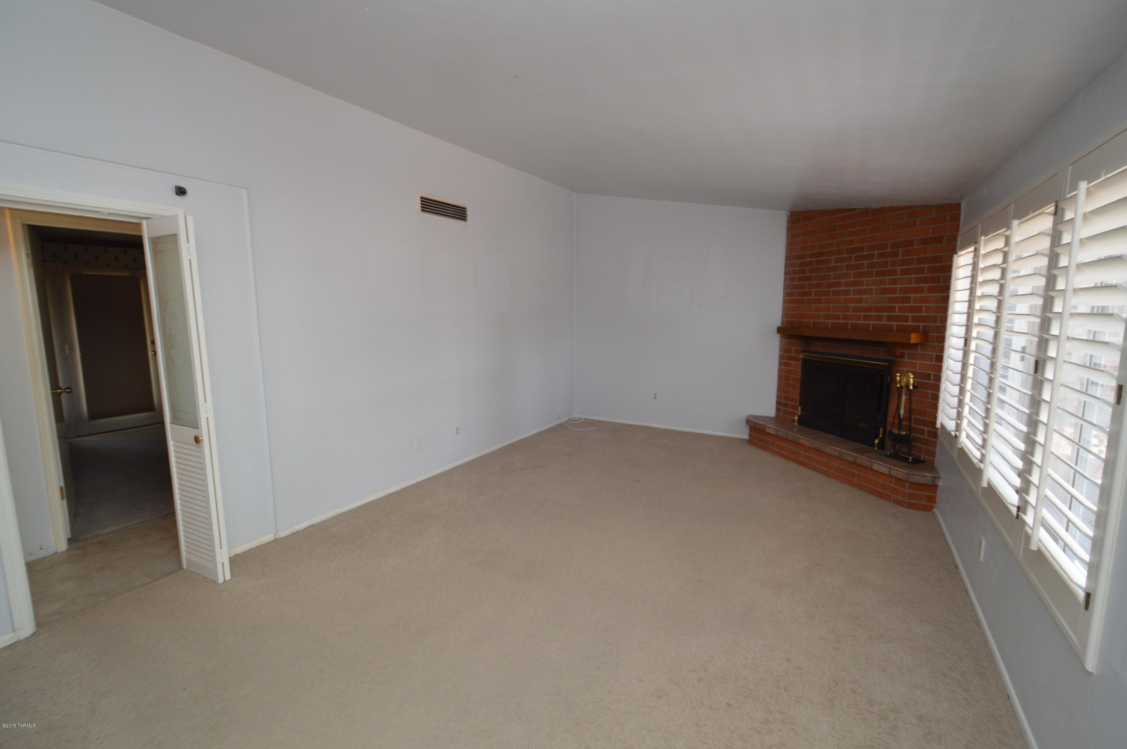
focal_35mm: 15
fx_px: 469
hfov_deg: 100.4
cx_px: 564
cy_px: 374
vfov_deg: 77.2
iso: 400
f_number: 3.5
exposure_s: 1/60
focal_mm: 10
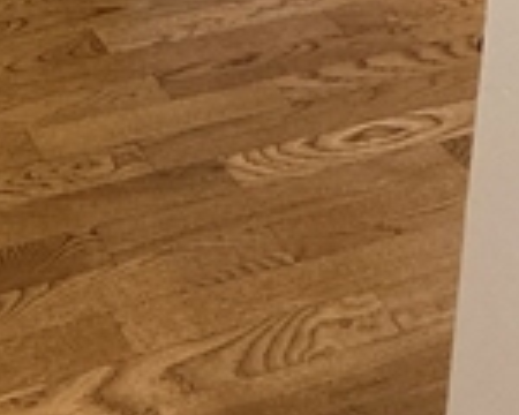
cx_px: -201
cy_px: -553
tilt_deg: -8.4
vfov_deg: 14.8
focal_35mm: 70
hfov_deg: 23.2
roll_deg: -1.4
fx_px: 1075
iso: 200
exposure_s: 1/60
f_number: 2.2
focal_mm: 2.22
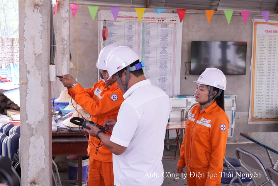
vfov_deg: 31.2
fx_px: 332
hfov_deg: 45.4
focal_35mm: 43
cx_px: 139
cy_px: 93
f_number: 6.3
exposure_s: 1/160
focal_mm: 29
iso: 800
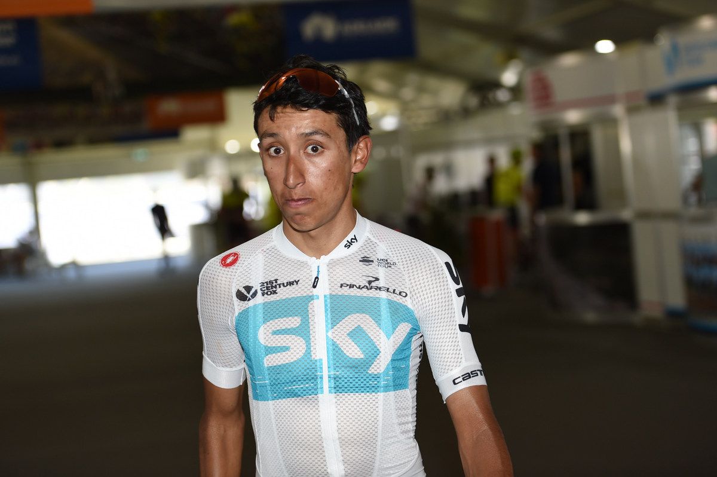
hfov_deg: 27.0
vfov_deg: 18.2
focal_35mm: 75
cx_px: 358
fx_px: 1492
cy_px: 238
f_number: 2.8
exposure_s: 1/250
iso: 400
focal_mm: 75
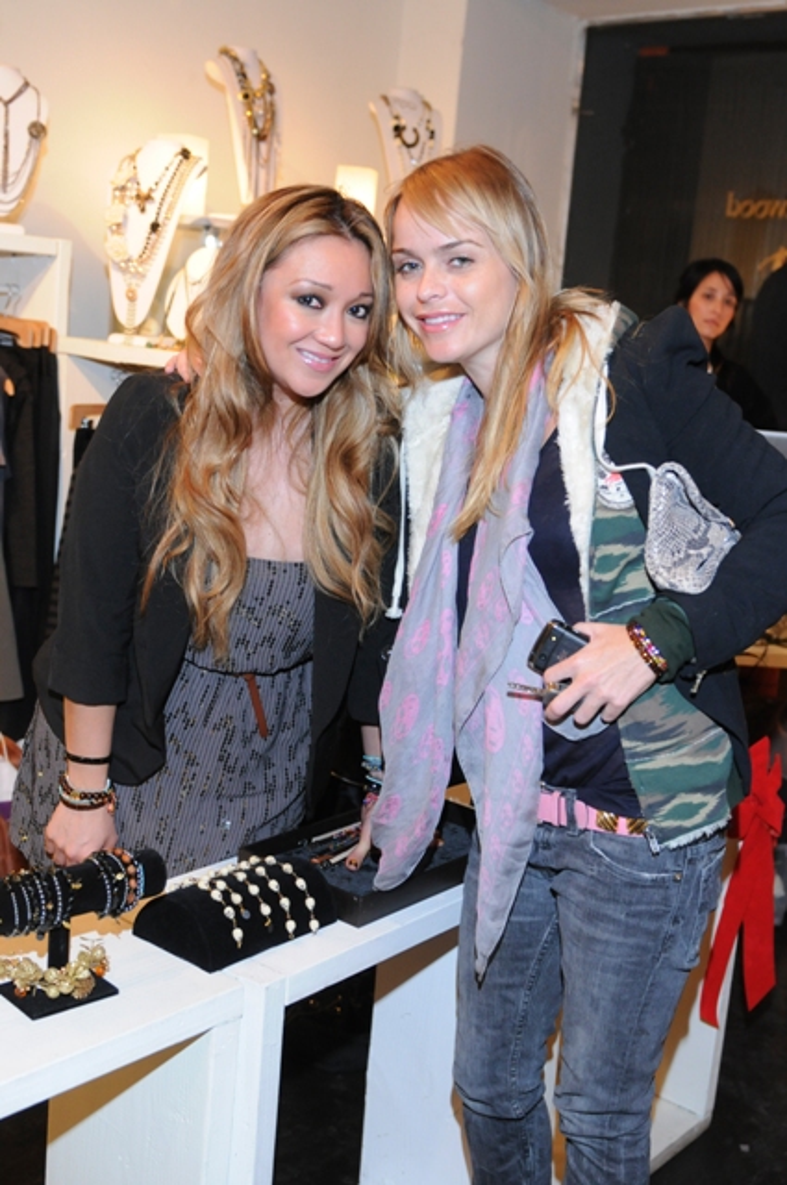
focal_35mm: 42
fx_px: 1381
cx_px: 394
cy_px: 592
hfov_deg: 31.8
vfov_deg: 46.5
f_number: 3.2
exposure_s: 1/125
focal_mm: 28
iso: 1000
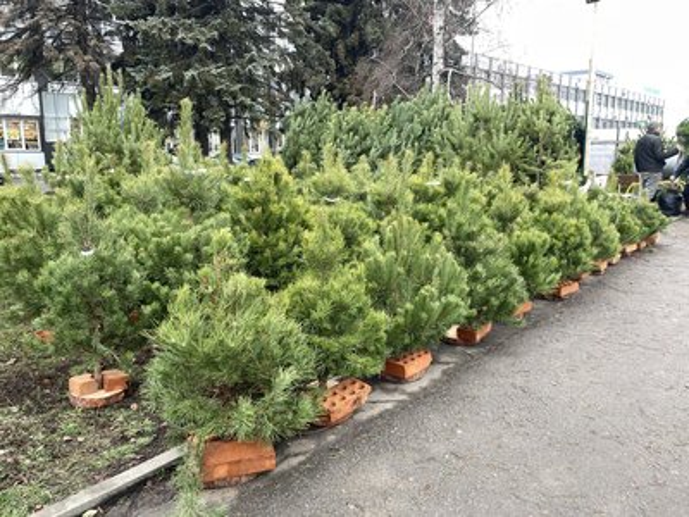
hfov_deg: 67.3
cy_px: 258
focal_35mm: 26
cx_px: 344
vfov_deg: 53.1
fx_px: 518
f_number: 1.6
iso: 64
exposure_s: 1/121
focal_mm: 4.2
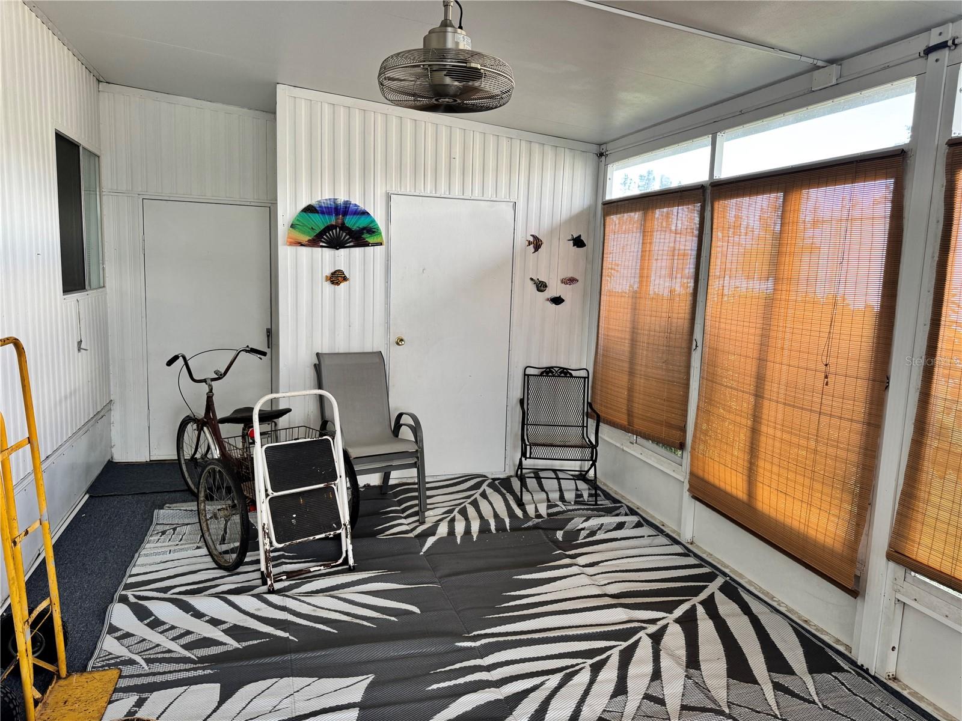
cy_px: 360
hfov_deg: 71.6
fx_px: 667
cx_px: 481
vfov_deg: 56.8
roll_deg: -1.6
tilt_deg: -7.9
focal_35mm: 24
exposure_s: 1/121
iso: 125
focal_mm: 6.76
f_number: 1.78
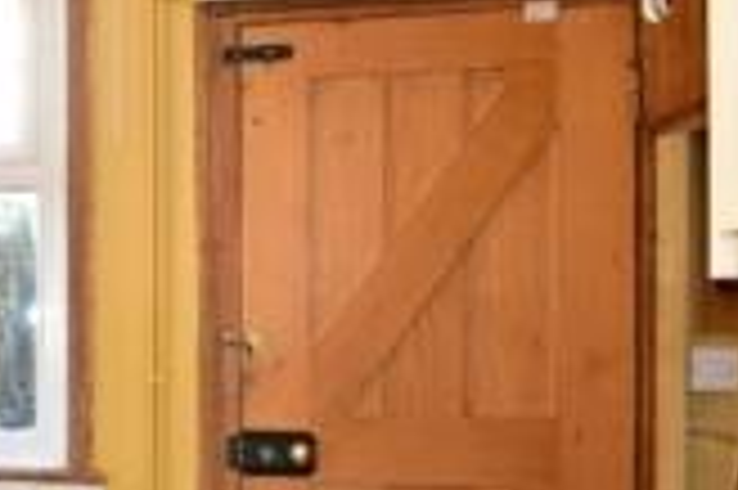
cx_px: -360
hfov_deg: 25.5
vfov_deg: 22.4
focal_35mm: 60
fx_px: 1229
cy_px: 357
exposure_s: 1/4
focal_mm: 10
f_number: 7.1
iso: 160
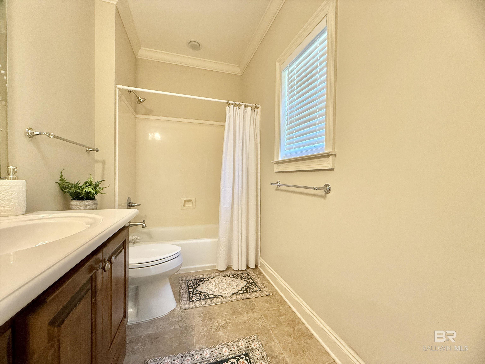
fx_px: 196
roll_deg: -0.7
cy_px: 182
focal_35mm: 14
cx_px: 242
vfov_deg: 85.7
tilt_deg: -0.5
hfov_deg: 102.1
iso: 200
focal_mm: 2.22
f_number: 2.2
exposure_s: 1/60
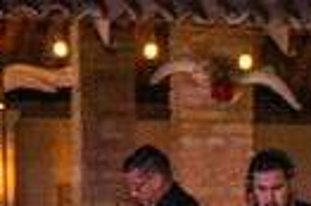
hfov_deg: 5.7
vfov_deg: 3.9
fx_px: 3020
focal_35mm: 350
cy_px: 418
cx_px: 653
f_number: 6
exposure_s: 1/160
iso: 2000
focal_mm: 79
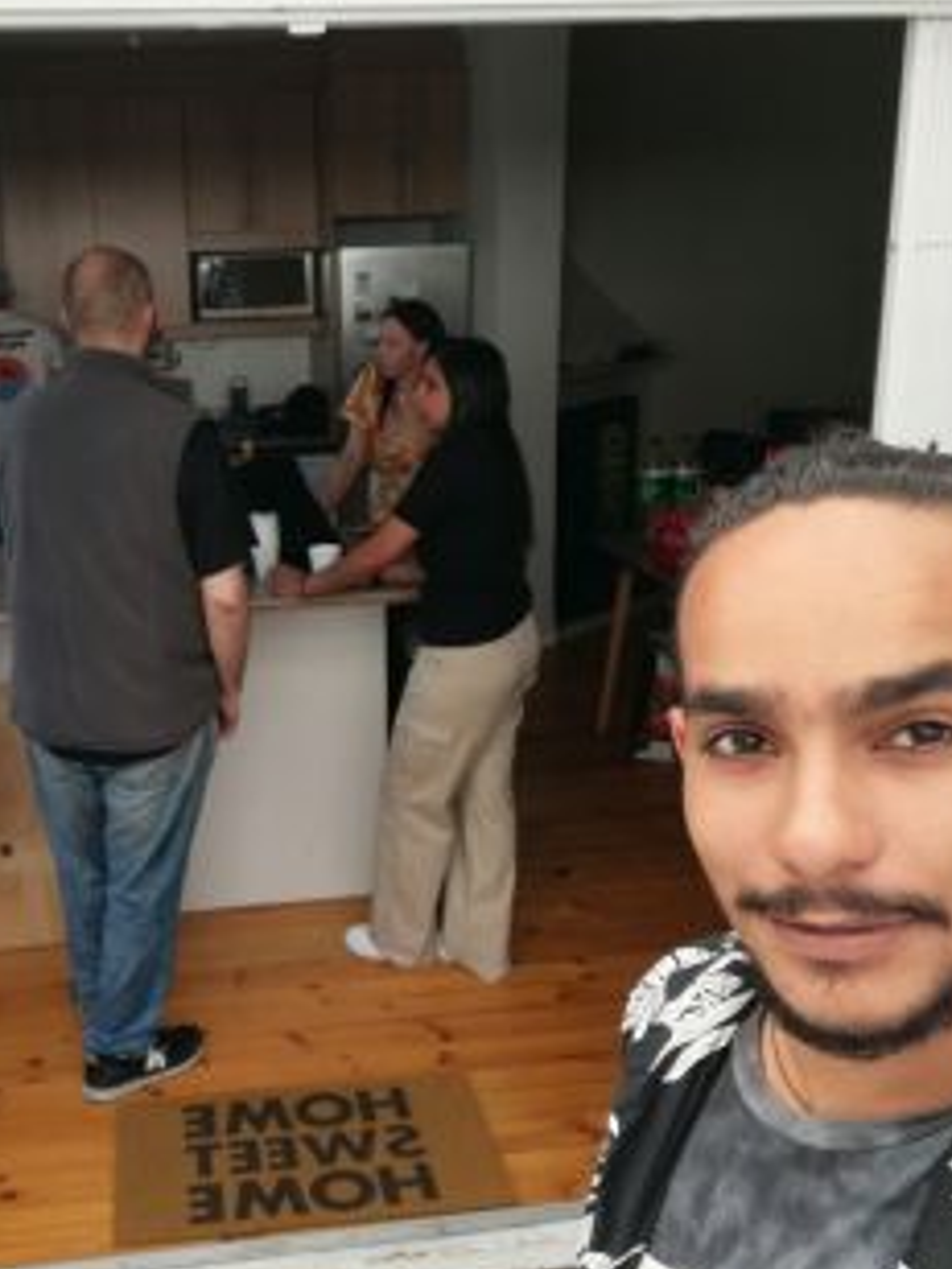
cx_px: 284
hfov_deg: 37.1
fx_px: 1393
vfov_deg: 49.0
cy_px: 630
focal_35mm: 38
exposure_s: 1/167
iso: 50
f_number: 2
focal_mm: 3.81
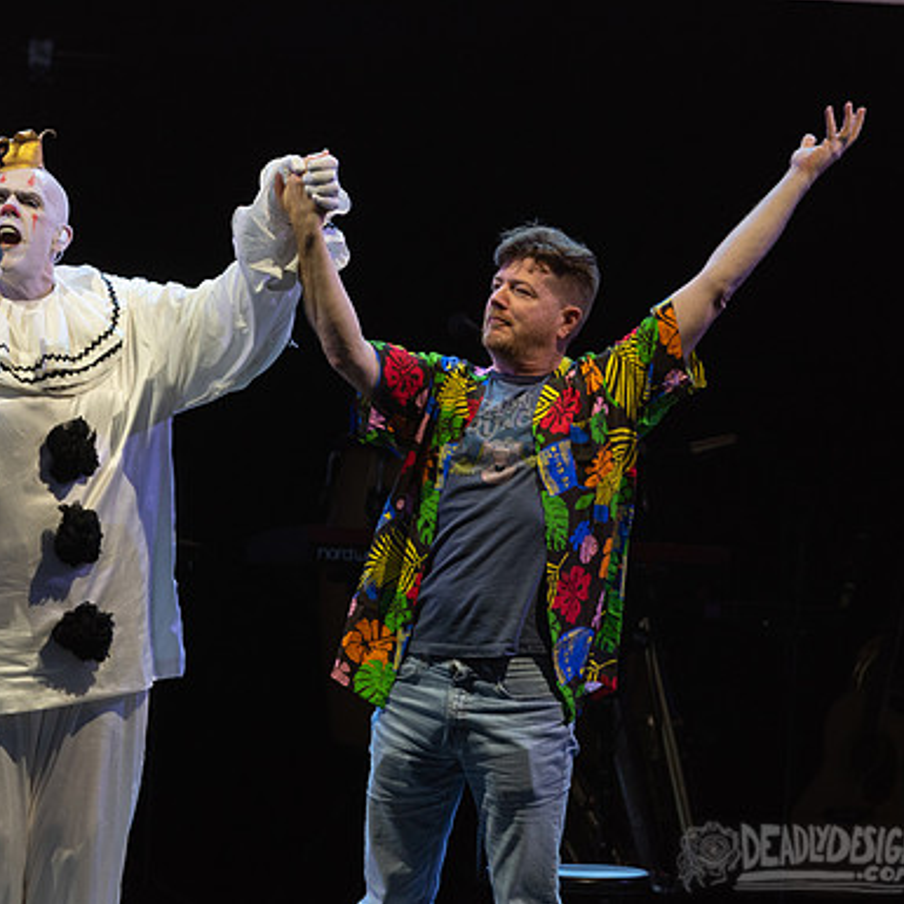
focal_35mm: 738
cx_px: 307
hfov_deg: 2.4
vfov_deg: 2.4
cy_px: 452
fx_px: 21805
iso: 1000
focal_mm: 550
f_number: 6.3
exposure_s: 1/500
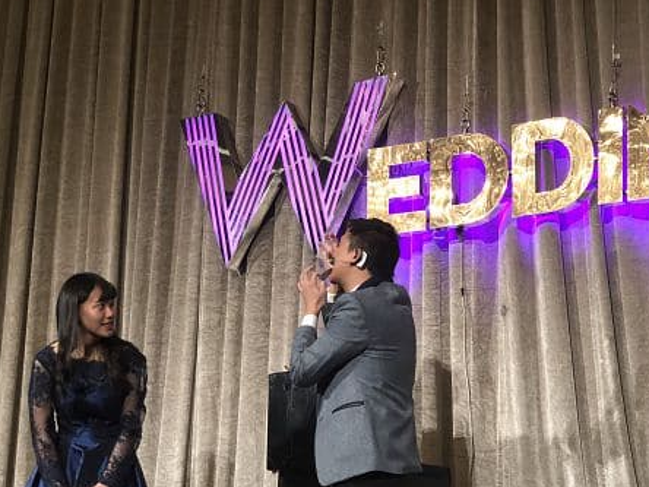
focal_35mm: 75
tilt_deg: +13.2
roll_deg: -1.4
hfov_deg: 25.9
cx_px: 412
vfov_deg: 19.6
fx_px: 1406
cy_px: 328
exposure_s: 1/40
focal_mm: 6
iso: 100
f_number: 2.4
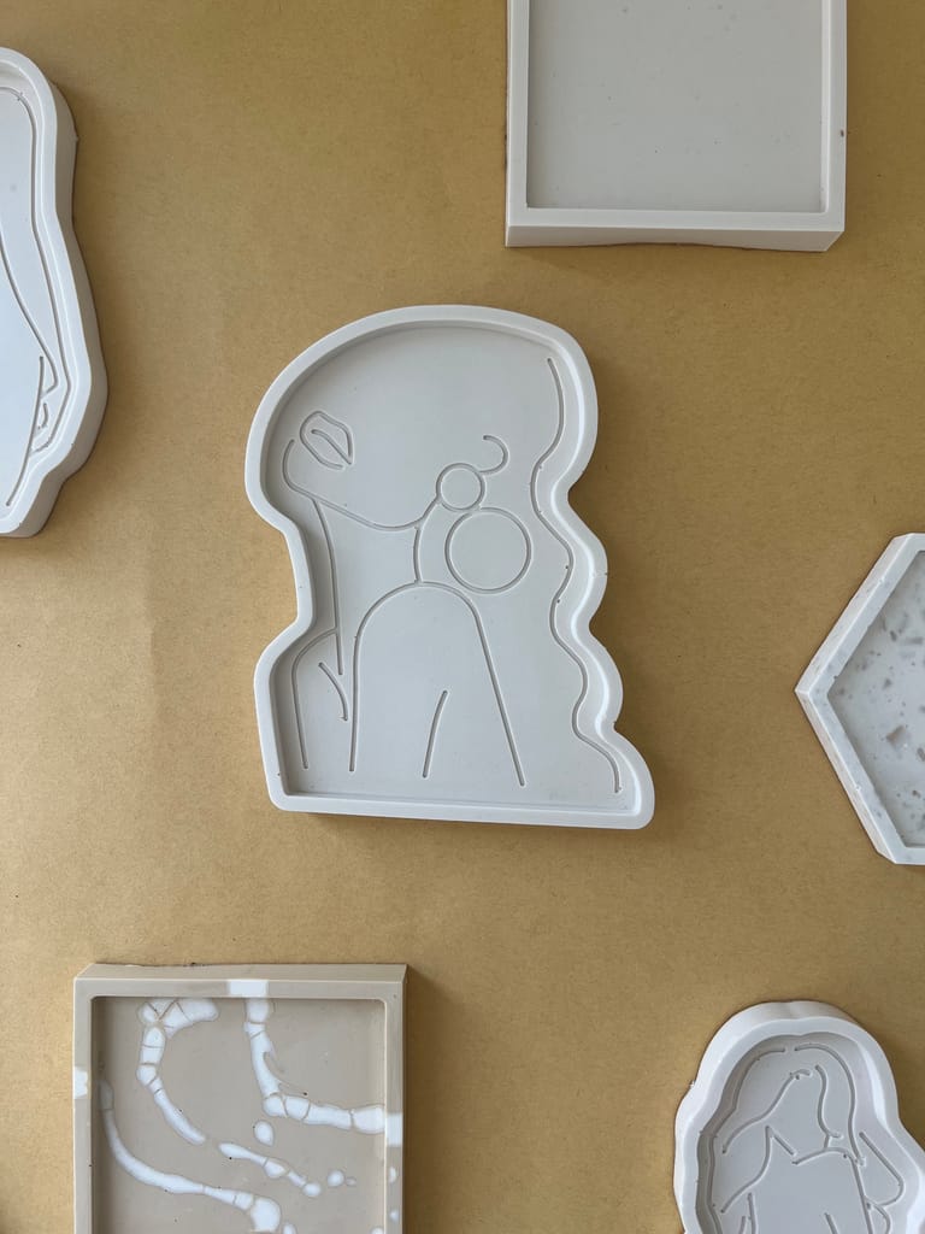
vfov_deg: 67.3
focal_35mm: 26
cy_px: 617
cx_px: 462
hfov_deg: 53.1
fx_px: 926
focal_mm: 5.7
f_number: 1.5
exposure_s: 1/121
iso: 40
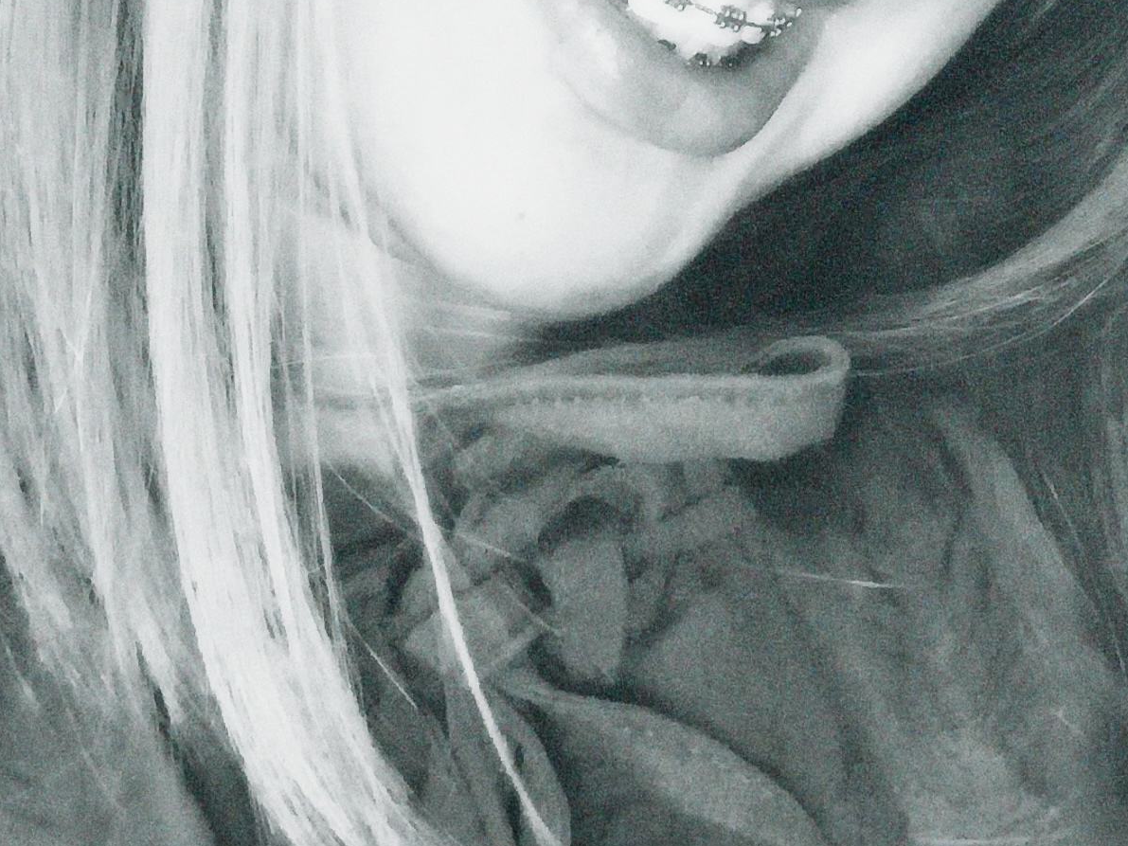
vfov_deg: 16.9
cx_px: 564
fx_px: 2704
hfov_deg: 23.6
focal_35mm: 83
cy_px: -187
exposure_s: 1/17
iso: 250
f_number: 2.2
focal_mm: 2.87
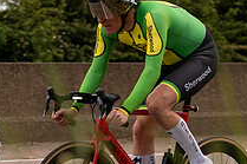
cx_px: 137
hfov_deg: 7.6
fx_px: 1872
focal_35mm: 273
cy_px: 32
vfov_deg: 5.0
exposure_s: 1/1000
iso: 160
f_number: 4
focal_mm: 70
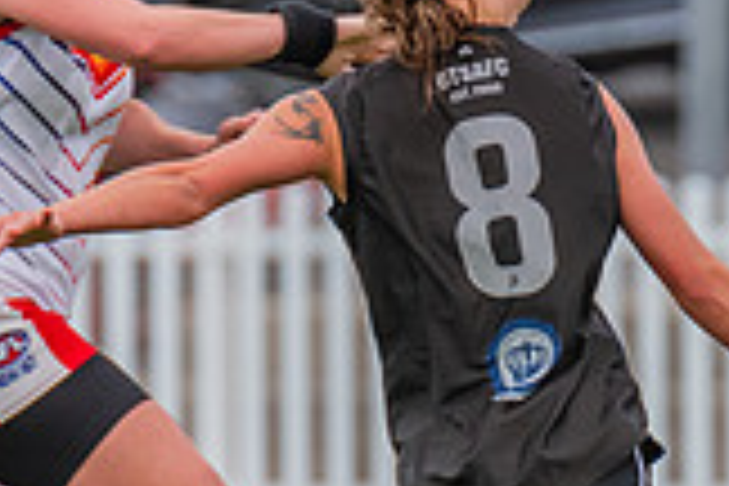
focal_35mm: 2106
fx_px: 42643
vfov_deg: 0.7
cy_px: 262
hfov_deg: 1.0
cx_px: 401
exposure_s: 1/1000
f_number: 6.3
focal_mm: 420
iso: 800
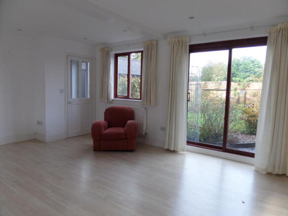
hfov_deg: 71.6
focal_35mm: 24
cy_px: 108
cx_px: 144
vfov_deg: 56.8
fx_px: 200
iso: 80
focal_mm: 4
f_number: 3.2
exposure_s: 1/45
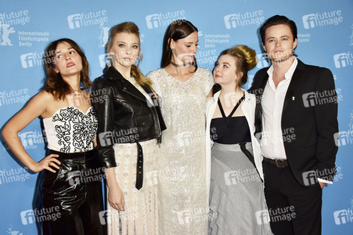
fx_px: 441
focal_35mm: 45
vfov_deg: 29.8
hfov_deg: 43.6
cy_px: 118
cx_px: 176
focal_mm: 45
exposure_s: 1/125
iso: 800
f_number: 5.6
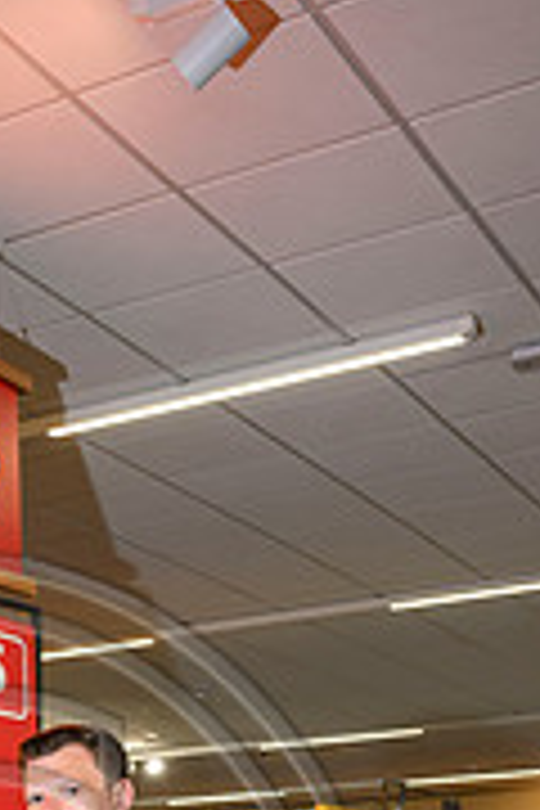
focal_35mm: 75
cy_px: 999
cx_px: -72
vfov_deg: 24.2
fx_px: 1687
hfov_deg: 17.5
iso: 800
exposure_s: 1/160
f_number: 5
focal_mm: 30
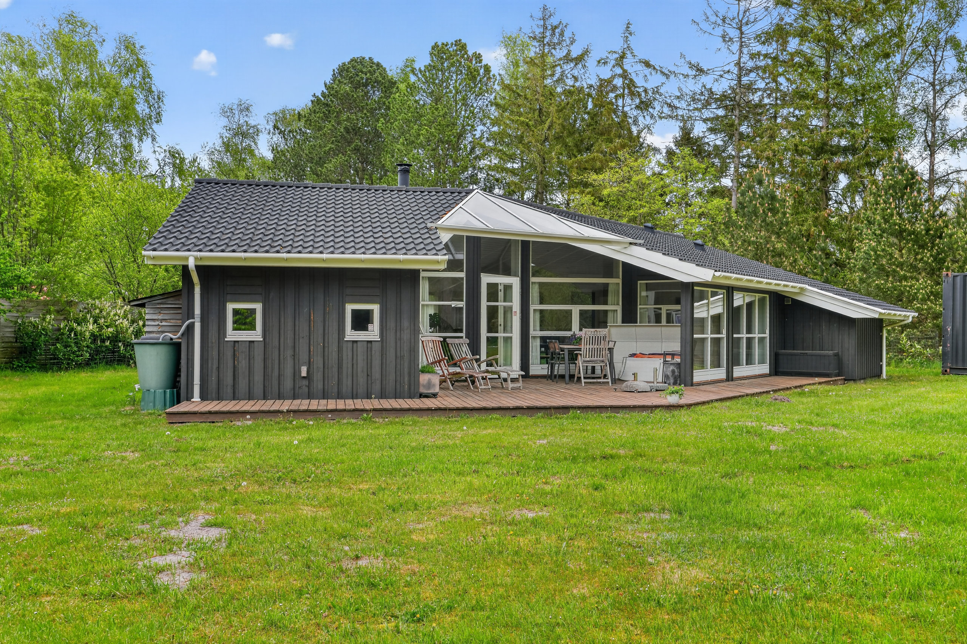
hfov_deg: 57.2
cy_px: 322
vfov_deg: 40.0
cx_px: 484
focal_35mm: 33
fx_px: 886
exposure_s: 1/20
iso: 400
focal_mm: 33
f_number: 9
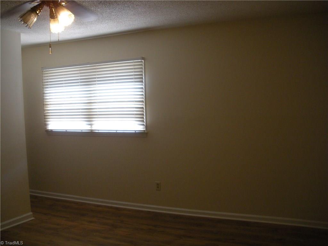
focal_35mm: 36
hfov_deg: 51.4
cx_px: 164
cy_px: 123
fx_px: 341
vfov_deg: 39.7
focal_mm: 6.3
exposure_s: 1/70.6
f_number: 3.5
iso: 249
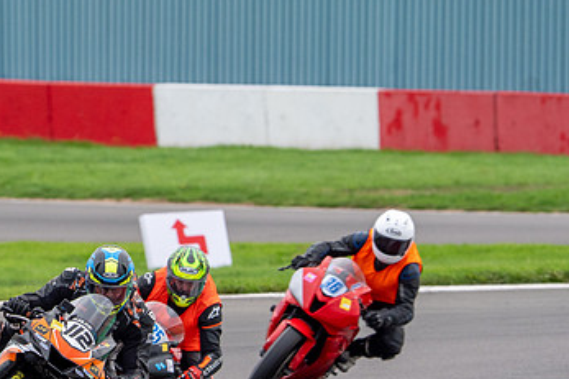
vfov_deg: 1.7
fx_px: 13033
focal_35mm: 825
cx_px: 95
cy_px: 223
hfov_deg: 2.5
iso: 800
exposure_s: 1/320
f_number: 8
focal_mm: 400
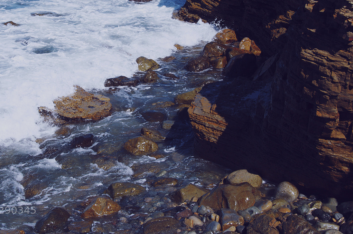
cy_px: 65
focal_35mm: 70
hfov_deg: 28.8
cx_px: 125
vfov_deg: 19.3
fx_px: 685
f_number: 10
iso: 320
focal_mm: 32
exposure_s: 1/160
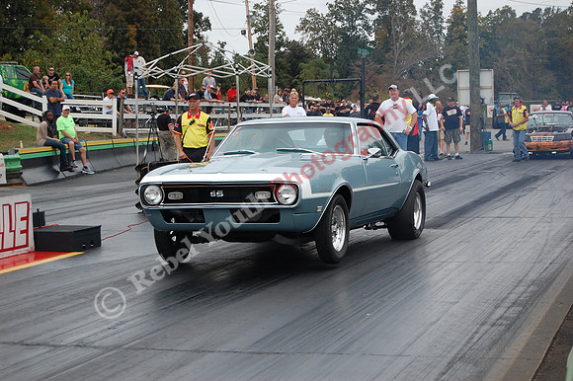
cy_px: 190
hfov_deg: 24.6
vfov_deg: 16.5
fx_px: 1312
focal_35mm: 82
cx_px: 286
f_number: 5.6
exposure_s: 1/1000
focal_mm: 55
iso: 400
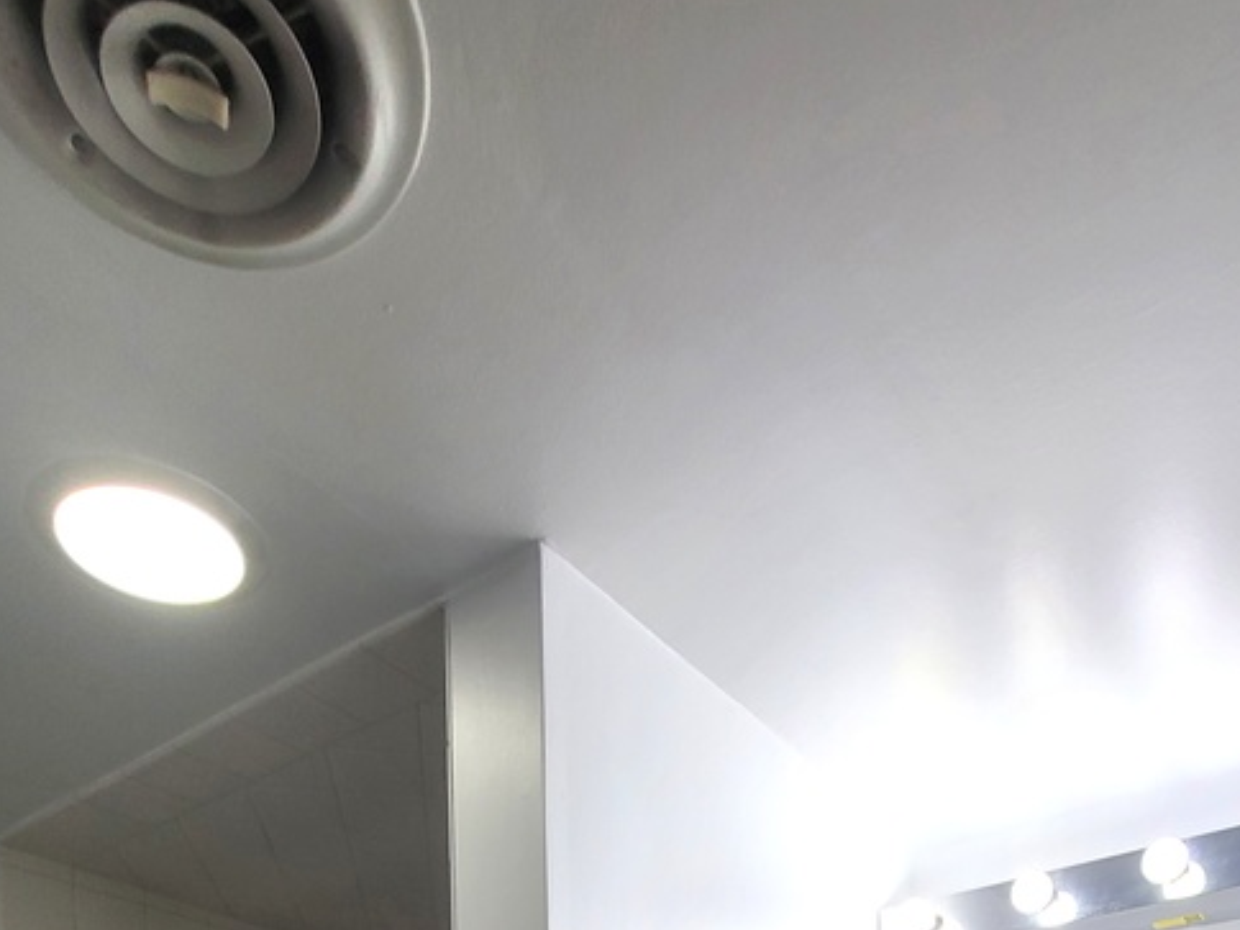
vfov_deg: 30.1
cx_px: 656
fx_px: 1039
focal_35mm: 29
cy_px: 1360
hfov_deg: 61.6
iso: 100
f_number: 2.2
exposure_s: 1/60
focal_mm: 2.2
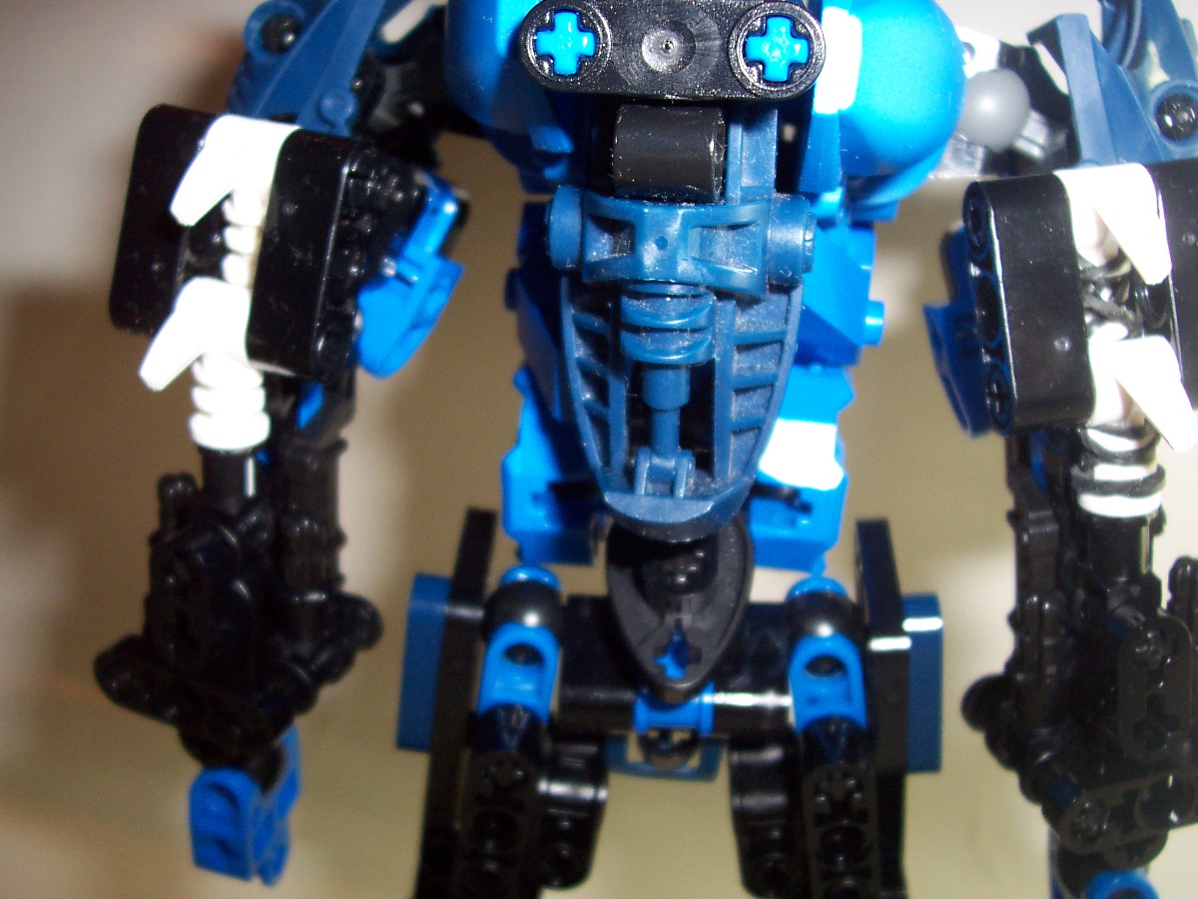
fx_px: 1281
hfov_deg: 50.1
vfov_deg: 38.7
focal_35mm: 37
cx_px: 599
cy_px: 450
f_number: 2.8
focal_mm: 5.6
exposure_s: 1/60
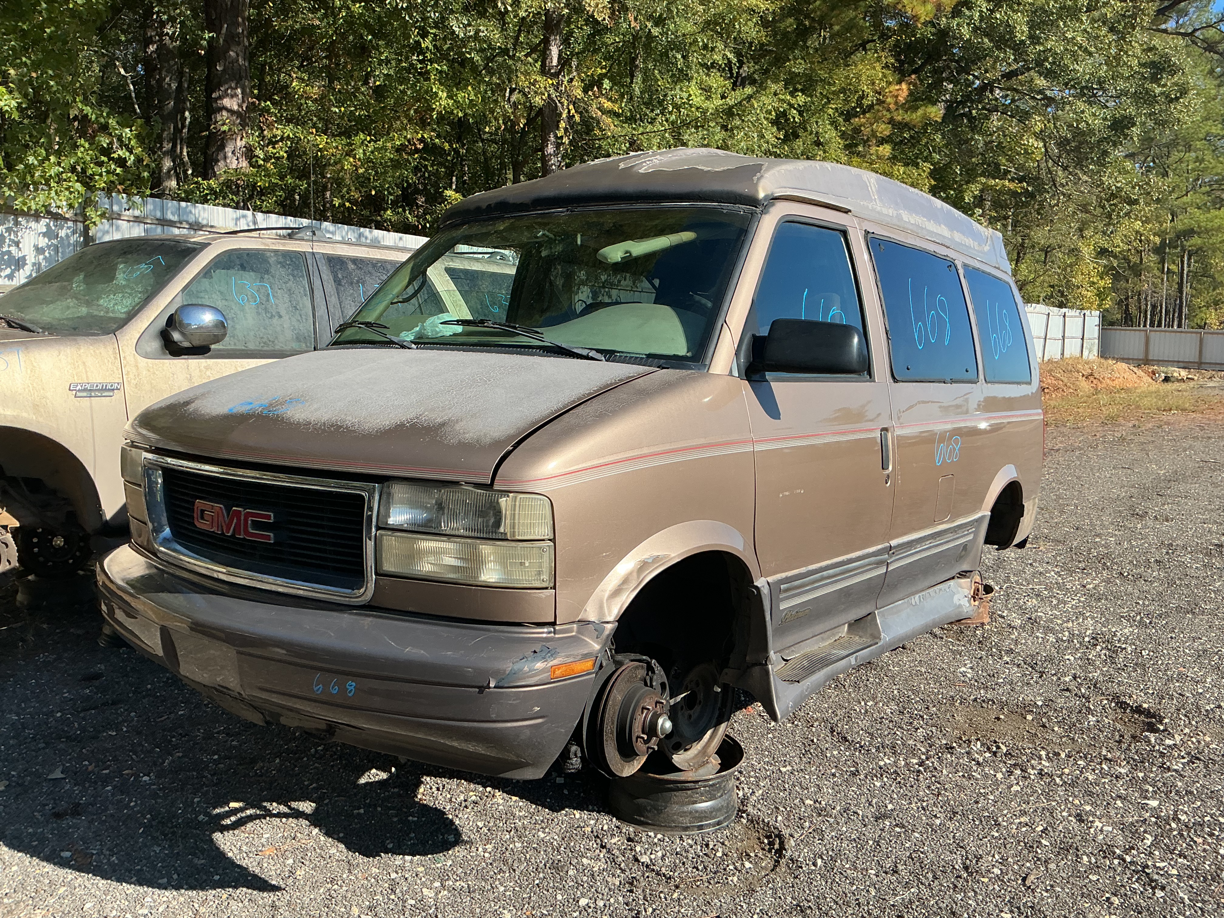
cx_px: 612
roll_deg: -1.3
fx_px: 1025
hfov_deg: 61.7
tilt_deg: -4.7
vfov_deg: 48.2
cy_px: 459
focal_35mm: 29
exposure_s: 1/1195
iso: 25
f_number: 1.8
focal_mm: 3
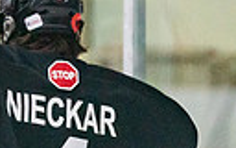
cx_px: -83
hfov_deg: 2.7
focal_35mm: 771
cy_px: 141
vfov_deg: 1.7
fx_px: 4959
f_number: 2.8
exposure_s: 1/1250
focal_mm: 125
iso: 3200
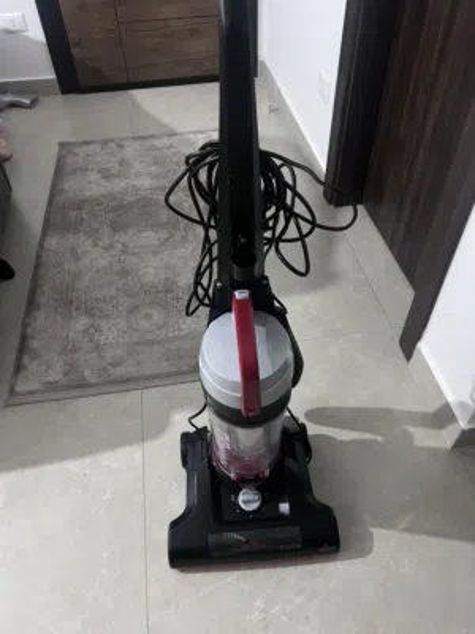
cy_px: 317
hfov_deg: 53.1
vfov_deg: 67.3
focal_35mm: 26
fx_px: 476
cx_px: 238
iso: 640
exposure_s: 1/40
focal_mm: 5.7
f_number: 1.5
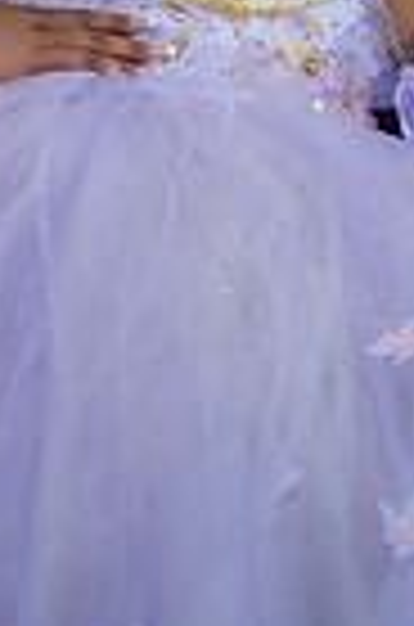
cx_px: 189
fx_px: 4785
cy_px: -315
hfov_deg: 5.0
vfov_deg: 7.4
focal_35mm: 276
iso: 125
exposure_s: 1/2500
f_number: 1.8
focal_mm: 85
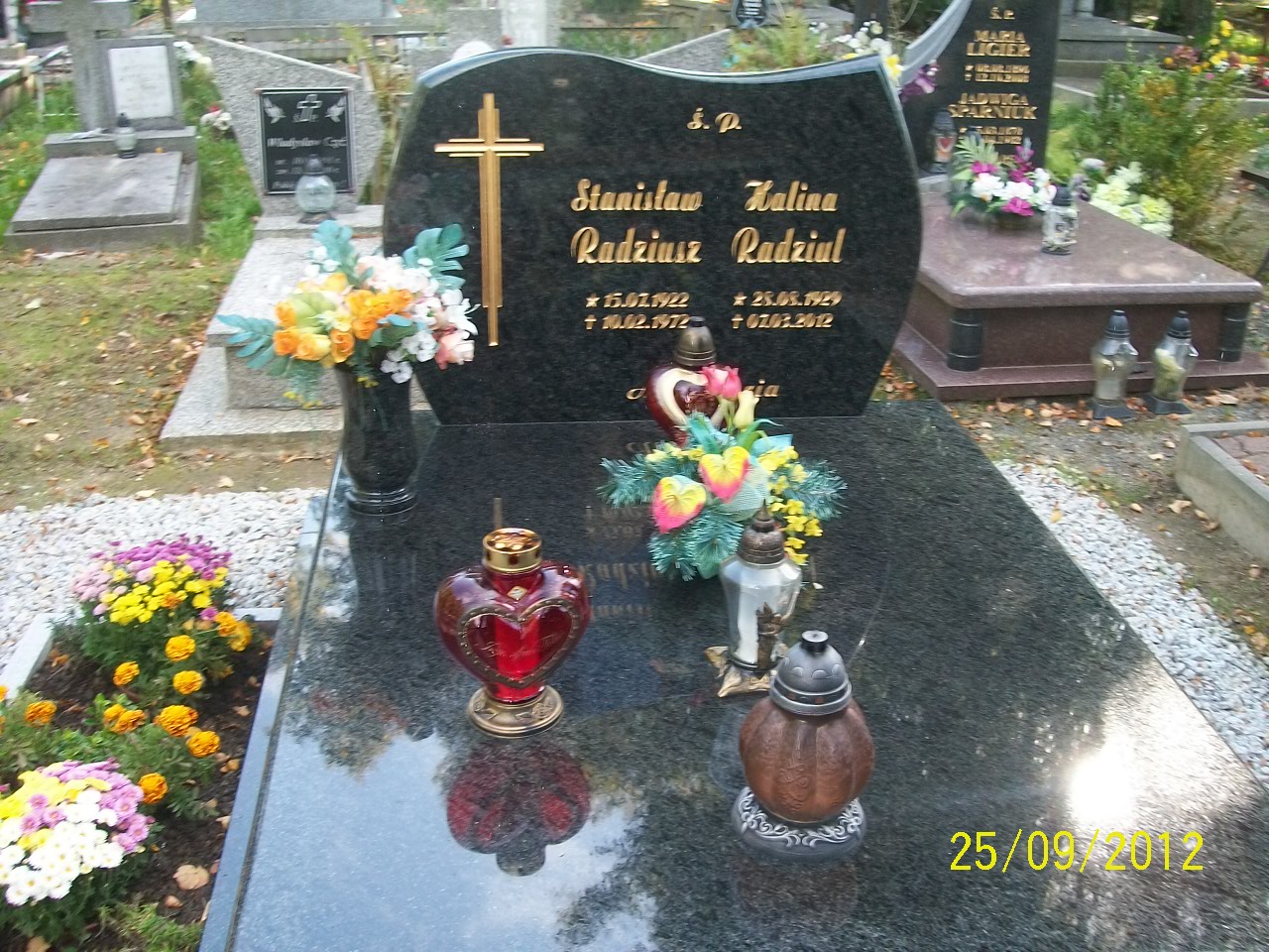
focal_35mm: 36
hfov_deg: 51.4
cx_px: 634
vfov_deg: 39.7
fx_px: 1320
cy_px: 476
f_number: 2.7
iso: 80
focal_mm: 6
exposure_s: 1/80
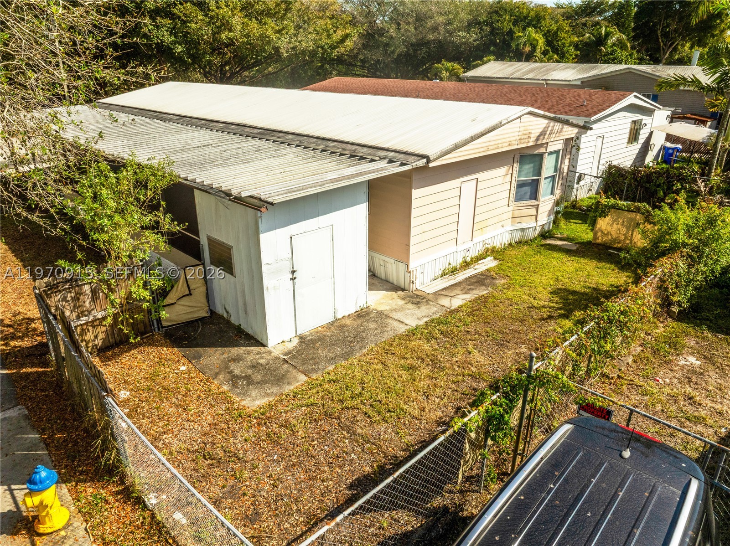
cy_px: 273
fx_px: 506
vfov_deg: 56.7
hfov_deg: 71.6
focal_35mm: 24
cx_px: 365
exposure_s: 1/500
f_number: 11
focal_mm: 12.29
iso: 200
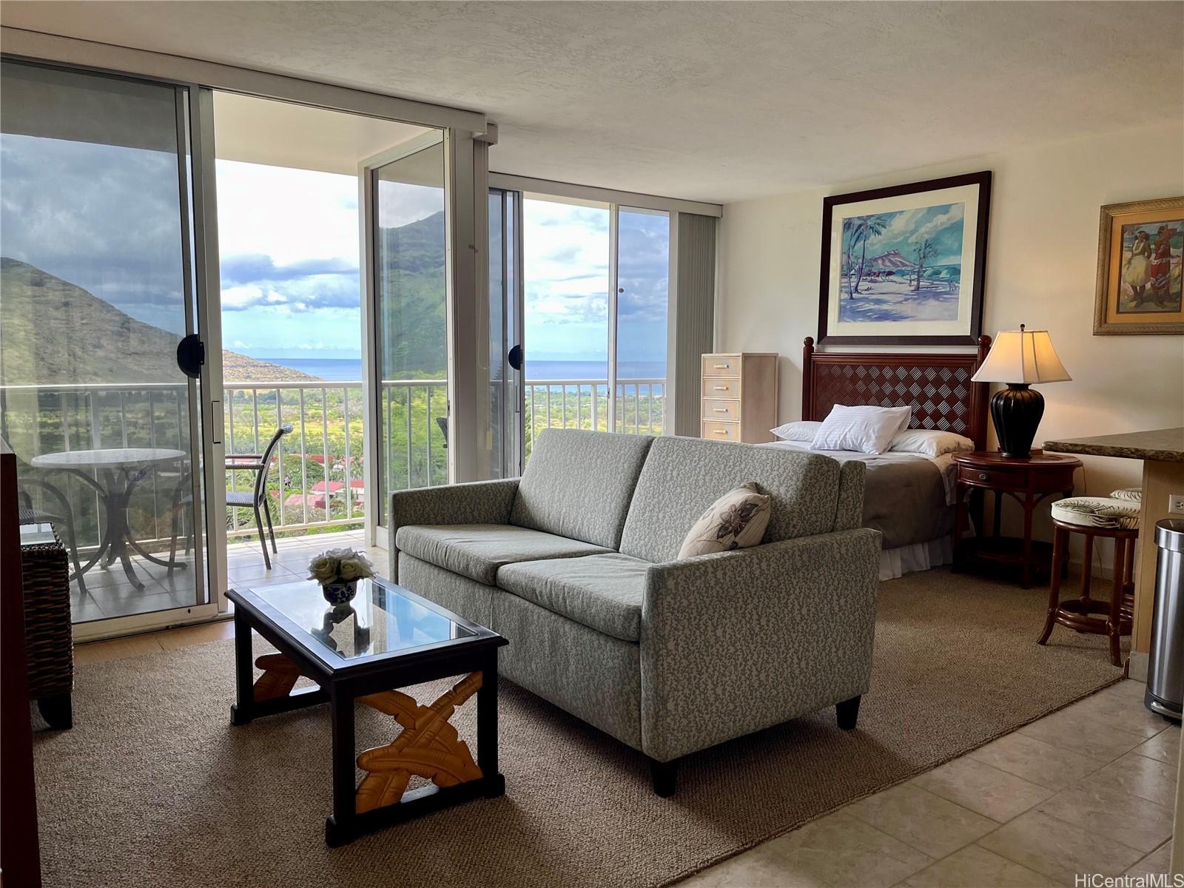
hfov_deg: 67.3
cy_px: 444
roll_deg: -1.0
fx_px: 889
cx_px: 592
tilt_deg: -6.3
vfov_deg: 53.1
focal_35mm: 26
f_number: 1.6
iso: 50
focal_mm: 5.1
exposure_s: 1/407
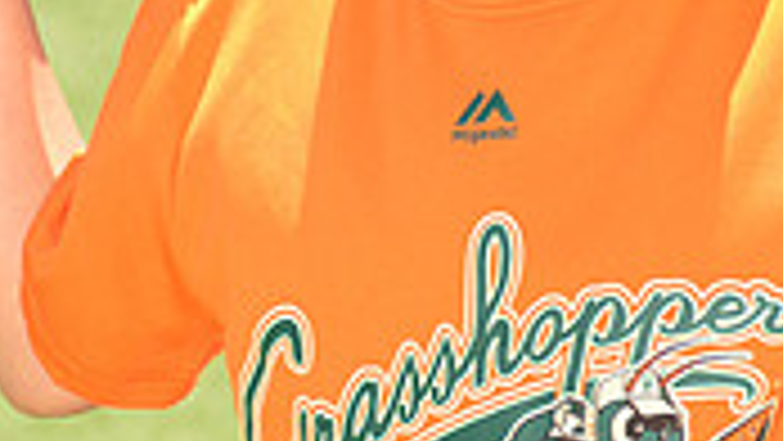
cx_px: 567
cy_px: -178
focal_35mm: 560
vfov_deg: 2.2
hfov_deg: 3.9
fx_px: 11630
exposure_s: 1/250
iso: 250
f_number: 11
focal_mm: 160
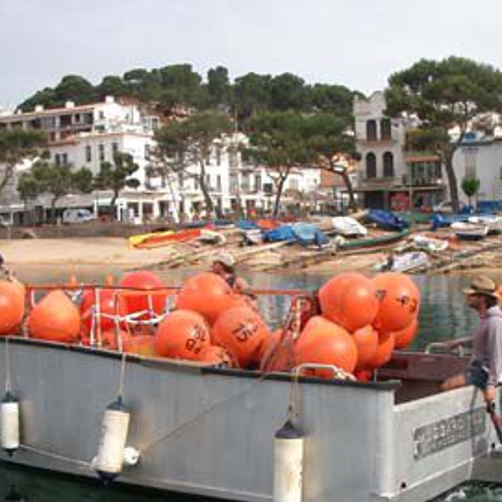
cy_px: 345
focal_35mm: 57
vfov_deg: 29.8
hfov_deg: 30.0
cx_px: 276
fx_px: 935
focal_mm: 5.8
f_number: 4.3
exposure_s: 1/320
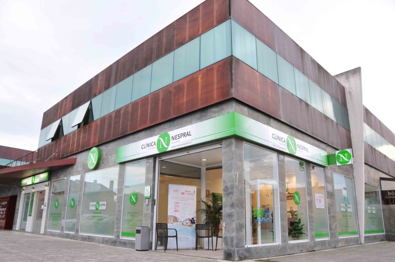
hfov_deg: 67.5
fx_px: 296
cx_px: 198
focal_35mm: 27
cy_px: 131
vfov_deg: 47.8
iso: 640
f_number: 5.6
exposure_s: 1/100
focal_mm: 18
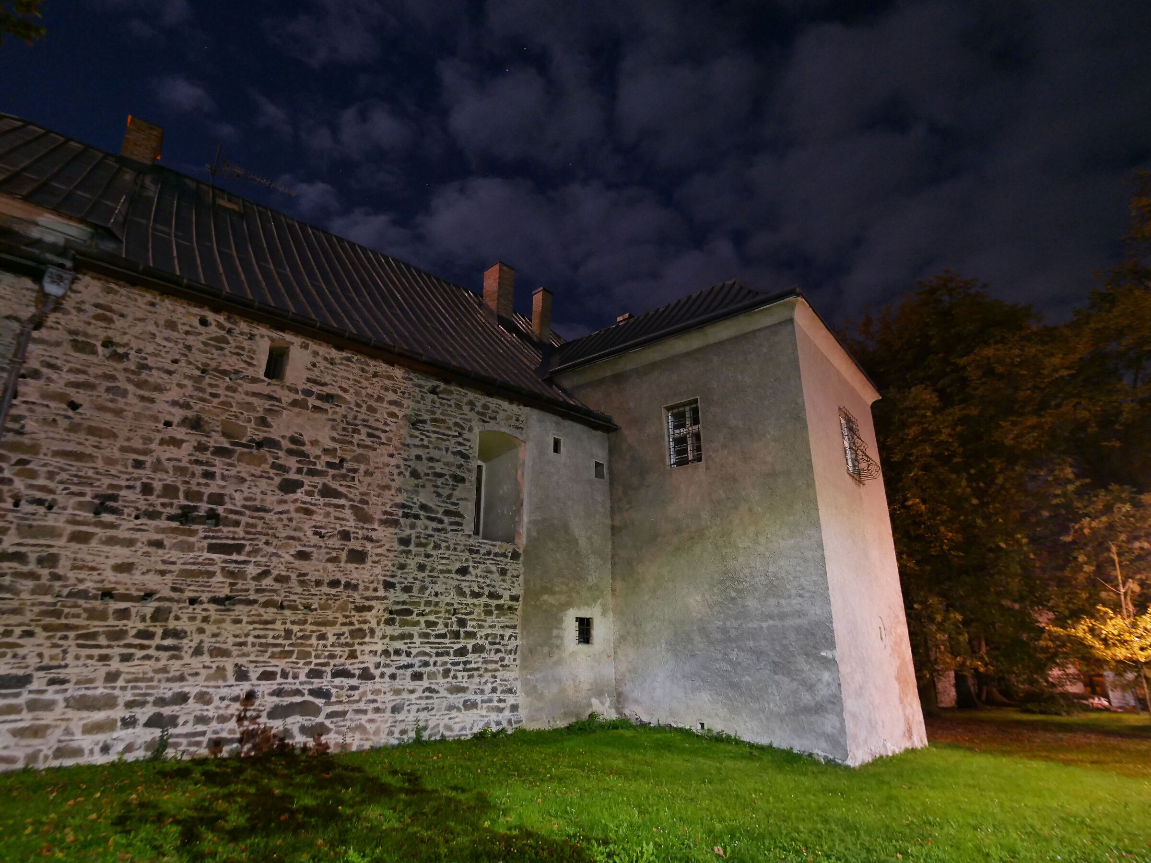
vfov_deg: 71.6
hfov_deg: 87.8
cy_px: 432
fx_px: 599
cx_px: 576
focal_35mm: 18
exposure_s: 1/2
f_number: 2
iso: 800
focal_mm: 9
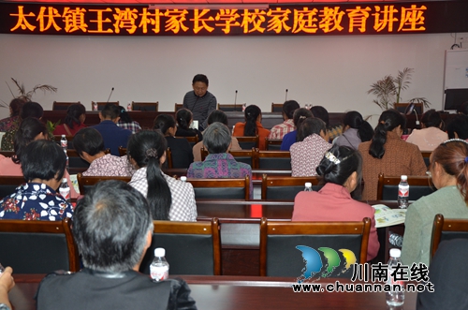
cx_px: 234
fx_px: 623
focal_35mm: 48
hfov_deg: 41.2
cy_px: 155
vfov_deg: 27.9
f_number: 4.2
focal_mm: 32
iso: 800
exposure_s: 1/60
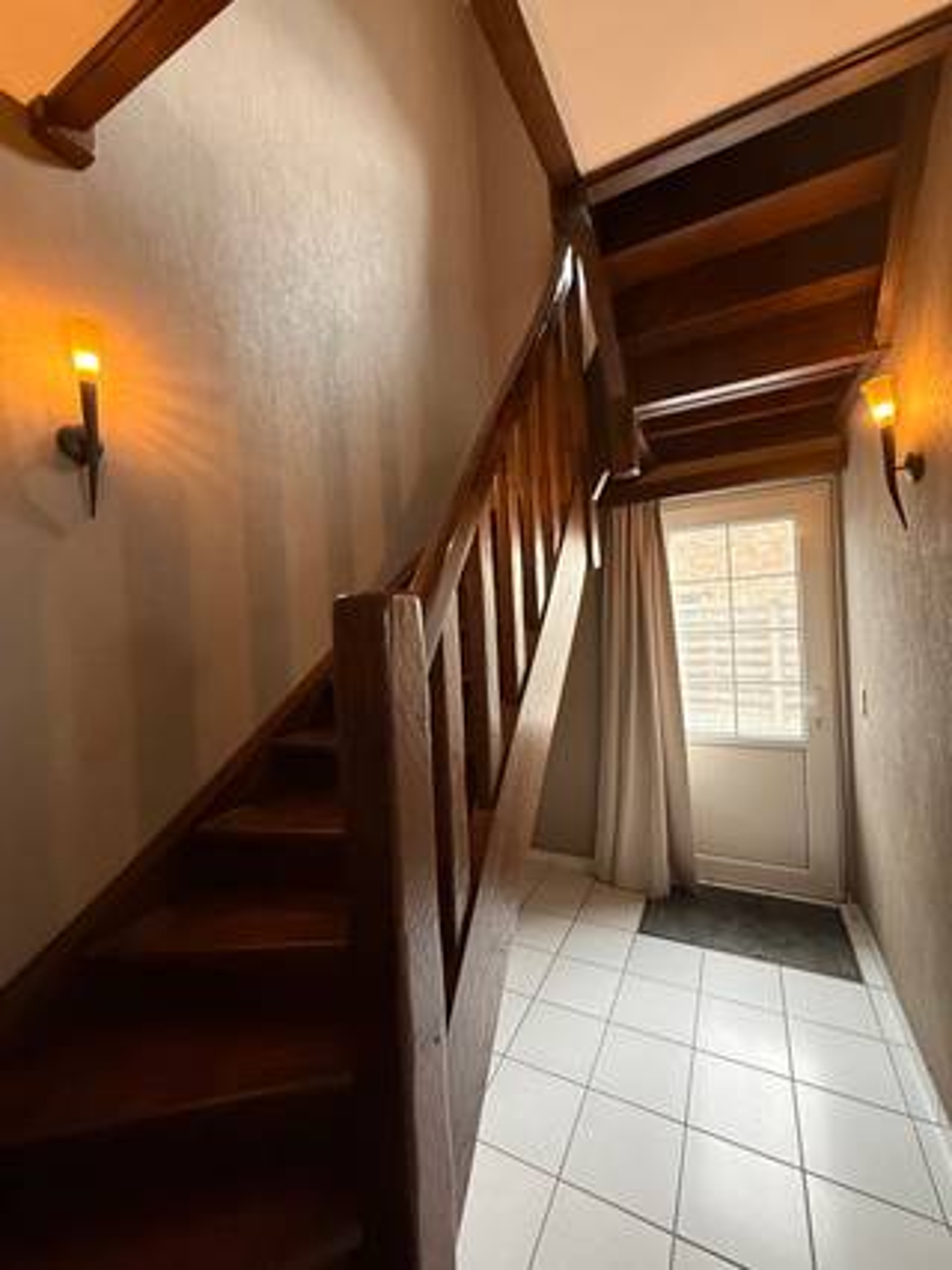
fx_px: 514
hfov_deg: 85.6
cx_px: 476
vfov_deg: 102.1
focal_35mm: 14
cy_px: 635
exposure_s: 1/50
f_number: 2.2
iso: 320
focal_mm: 2.22
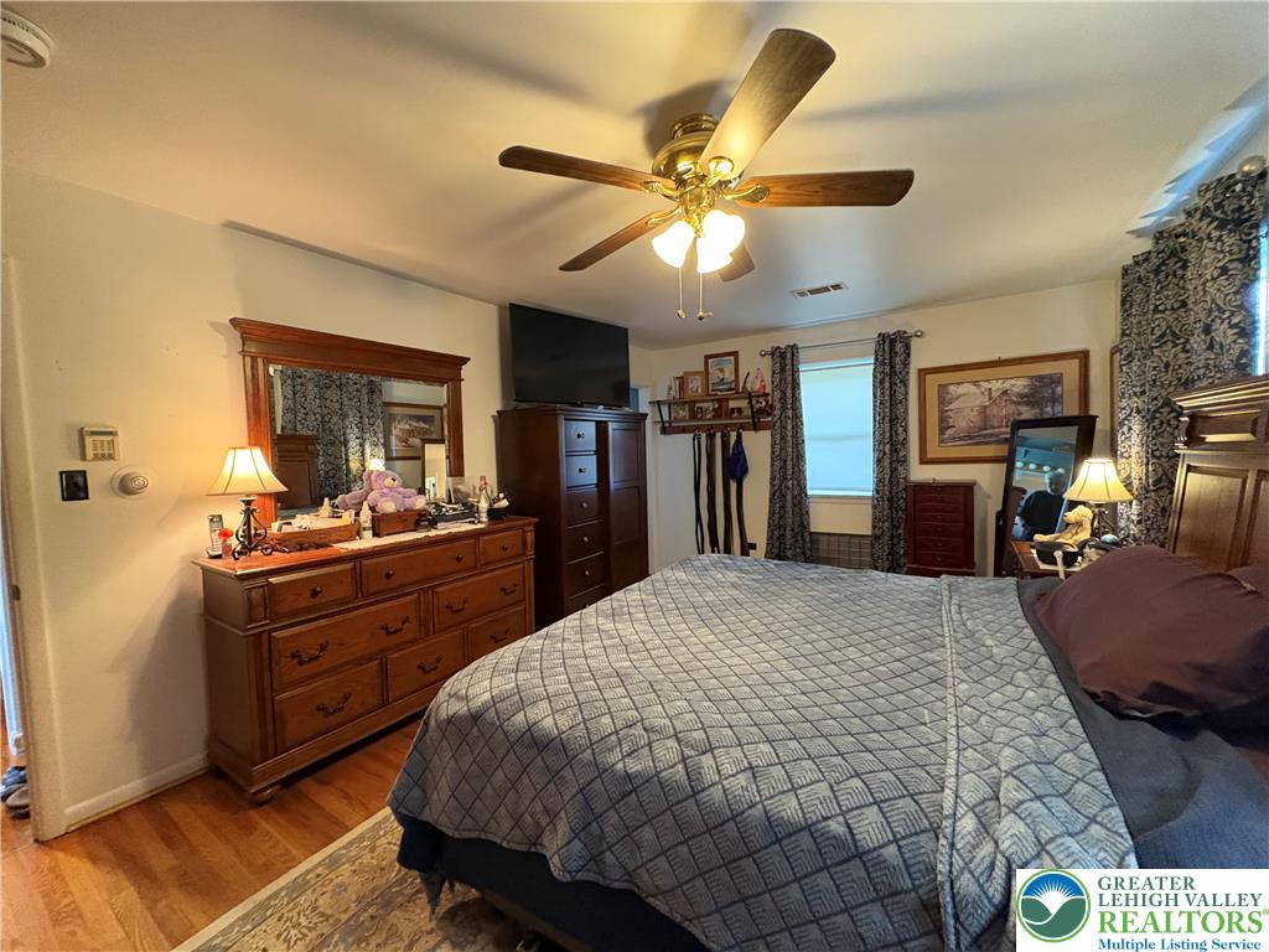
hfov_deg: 102.1
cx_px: 634
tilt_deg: -1.7
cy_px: 476
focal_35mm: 14
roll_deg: +2.1
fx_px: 513
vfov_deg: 85.7
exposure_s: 1/40
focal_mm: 2.22
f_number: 2.2
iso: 800
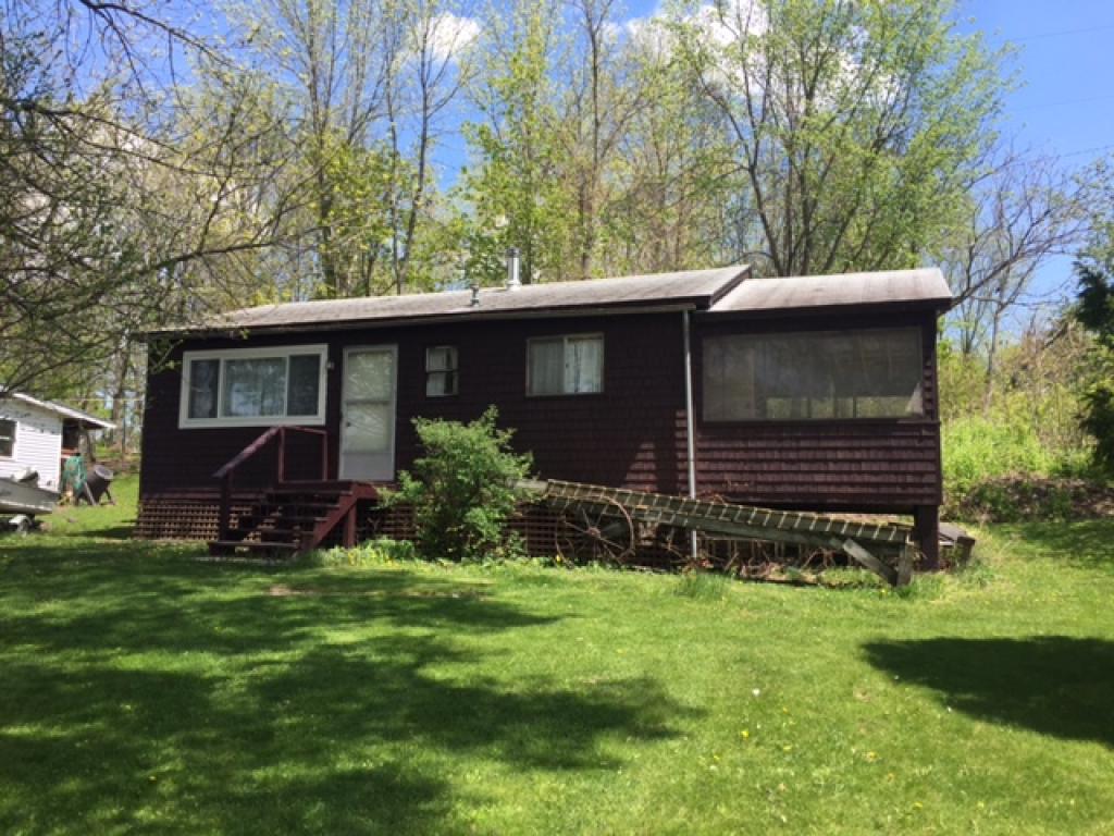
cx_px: 557
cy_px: 418
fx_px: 933
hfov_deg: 61.7
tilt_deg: +5.2
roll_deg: -1.4
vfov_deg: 48.2
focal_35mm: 29
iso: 32
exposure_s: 1/879
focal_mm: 4.15
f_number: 2.2
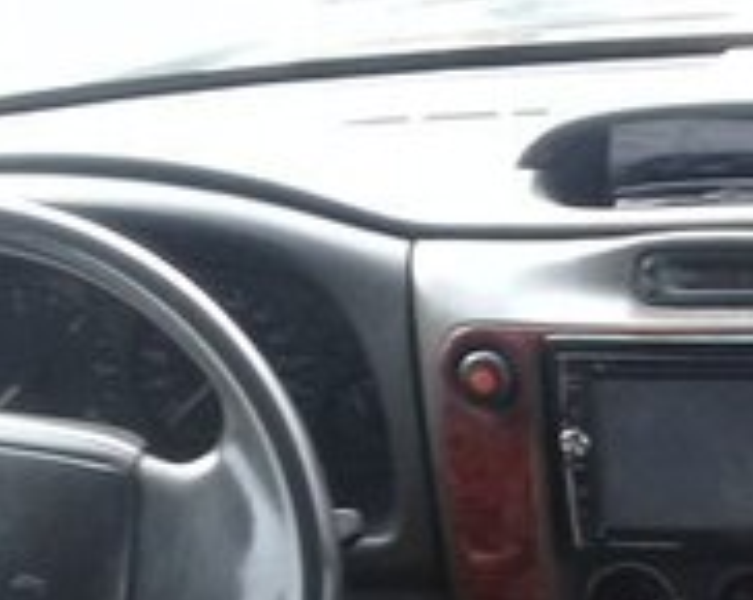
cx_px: 894
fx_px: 2448
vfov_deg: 13.5
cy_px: 780
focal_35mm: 110
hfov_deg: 16.8
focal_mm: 3.3
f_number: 2.2
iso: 64
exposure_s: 1/33
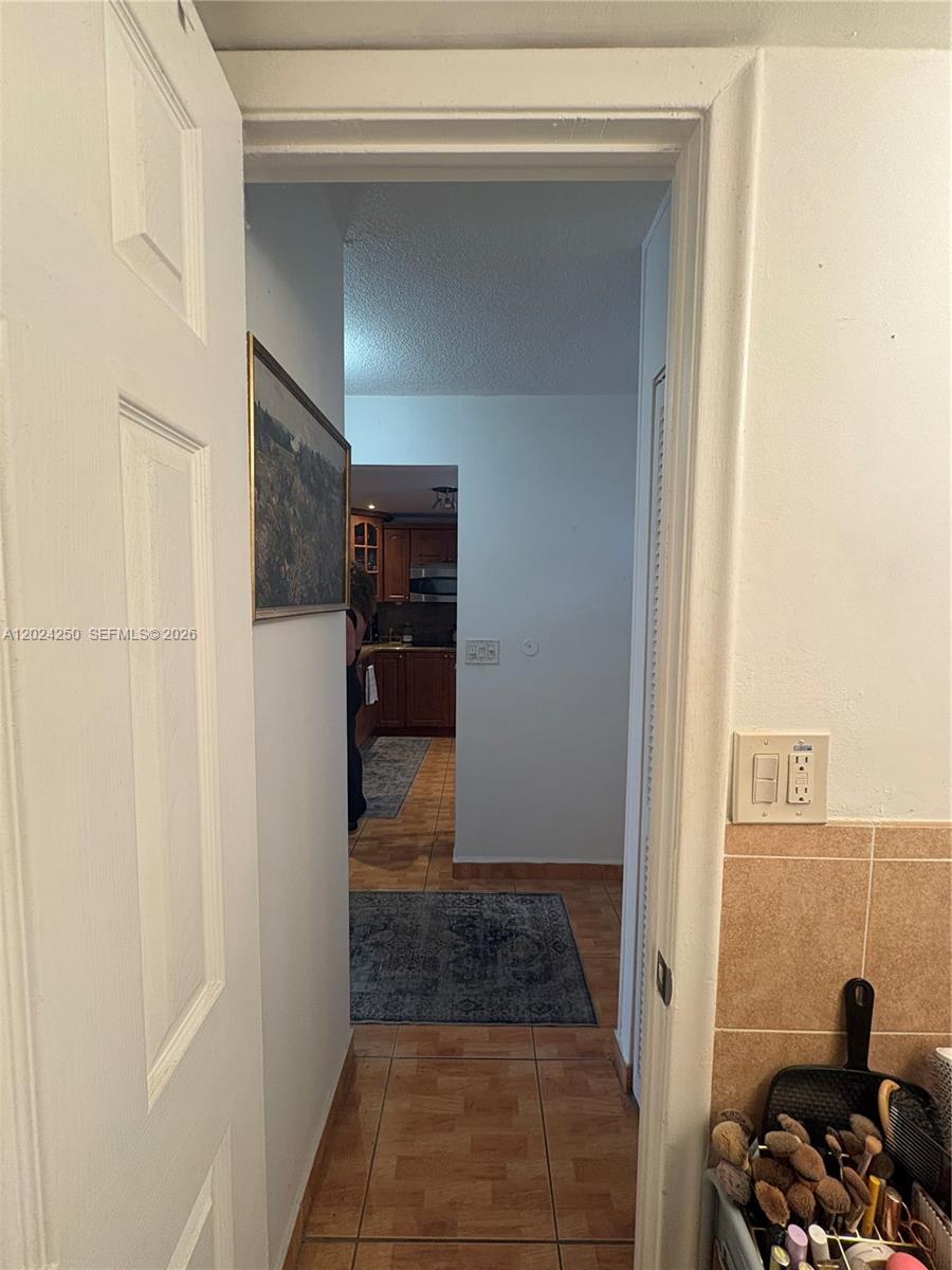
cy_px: 635
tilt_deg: -4.9
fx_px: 513
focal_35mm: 14
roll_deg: -0.7
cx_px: 476
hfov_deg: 85.7
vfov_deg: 102.1
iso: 200
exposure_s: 1/60
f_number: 2.2
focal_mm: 2.22
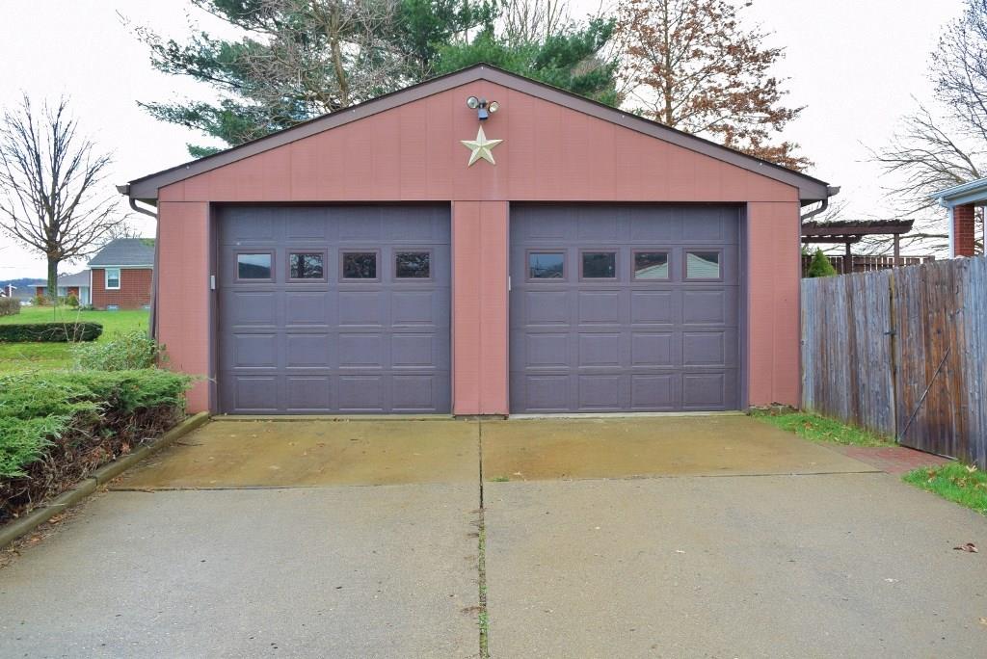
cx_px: 494
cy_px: 330
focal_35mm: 27
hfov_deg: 67.4
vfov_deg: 48.0
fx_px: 741
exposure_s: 1/160
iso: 400
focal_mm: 18
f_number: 6.3
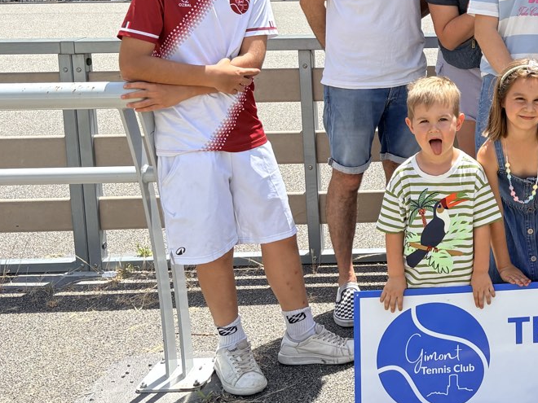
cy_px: 33
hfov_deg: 27.4
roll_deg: +0.0
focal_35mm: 63
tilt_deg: -7.0
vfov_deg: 22.7
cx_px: 632
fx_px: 979
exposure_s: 1/1706
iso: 64
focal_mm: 5.96
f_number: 1.6
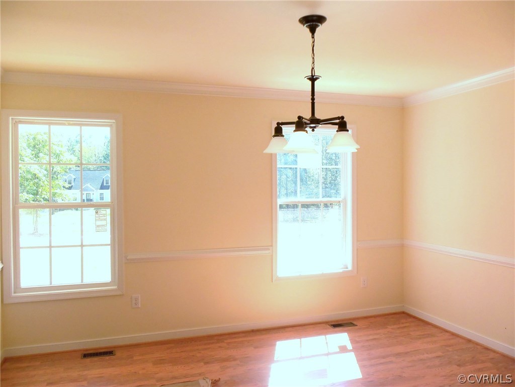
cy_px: 194
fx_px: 431
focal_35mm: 29
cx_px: 258
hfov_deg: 61.7
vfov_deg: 48.2
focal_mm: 5.2
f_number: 3.4
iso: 80
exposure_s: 1/125
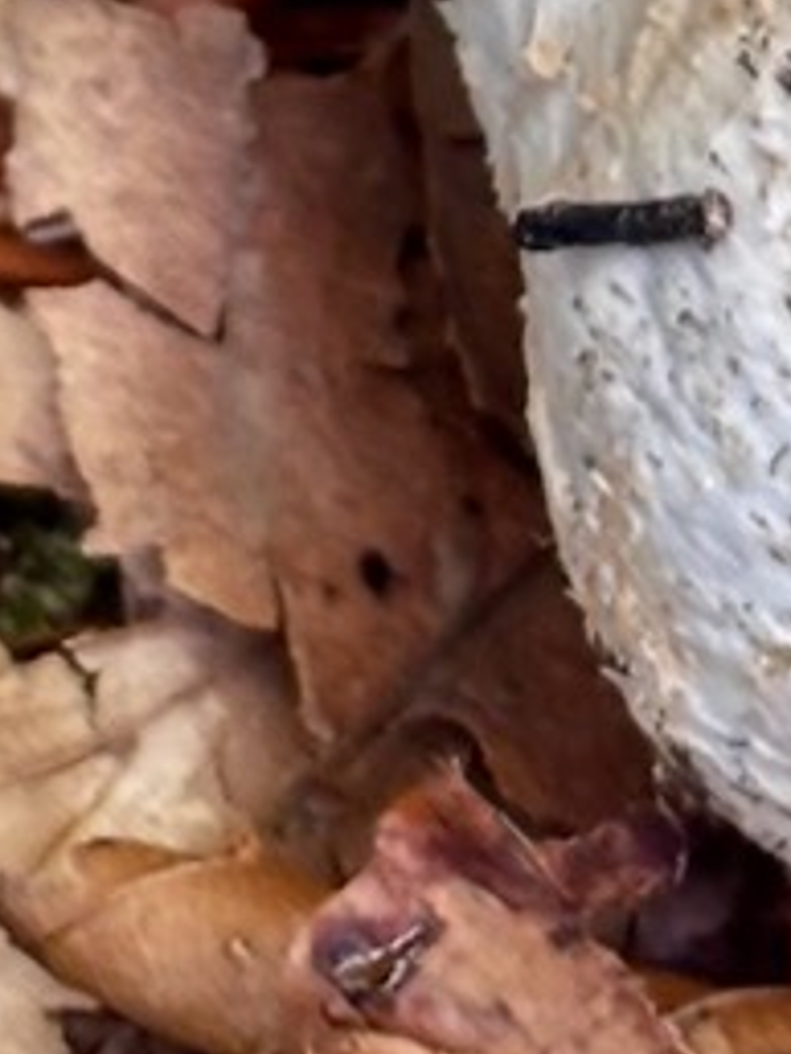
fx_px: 9863
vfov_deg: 6.0
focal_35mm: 324
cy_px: -1009
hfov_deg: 4.6
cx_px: -49
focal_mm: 5.96
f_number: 1.6
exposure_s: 1/60
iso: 80
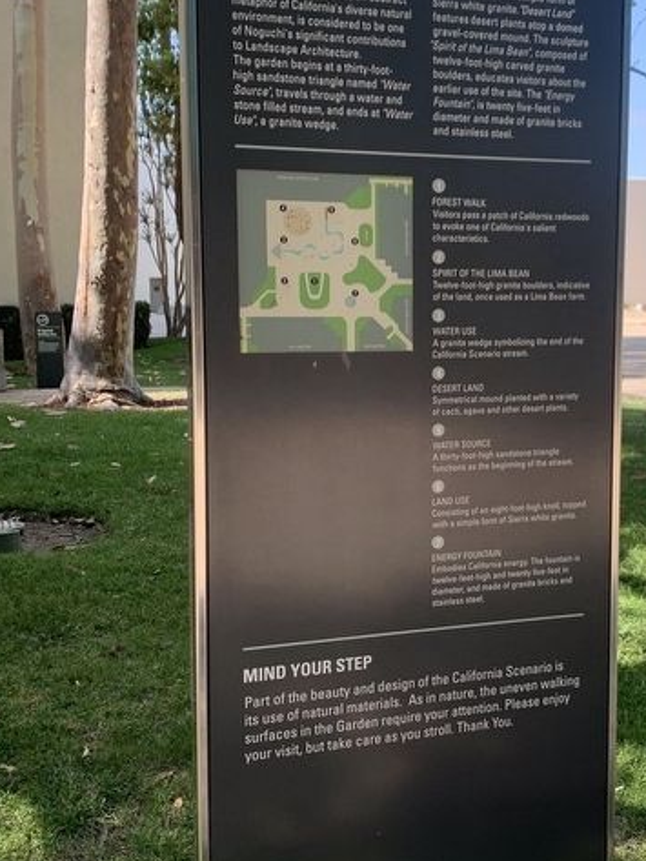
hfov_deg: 32.6
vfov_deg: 42.9
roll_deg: -0.6
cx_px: 437
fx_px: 1094
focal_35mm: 44
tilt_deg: -5.6
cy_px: 419
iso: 25
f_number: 1.8
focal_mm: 4.25
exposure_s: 1/350
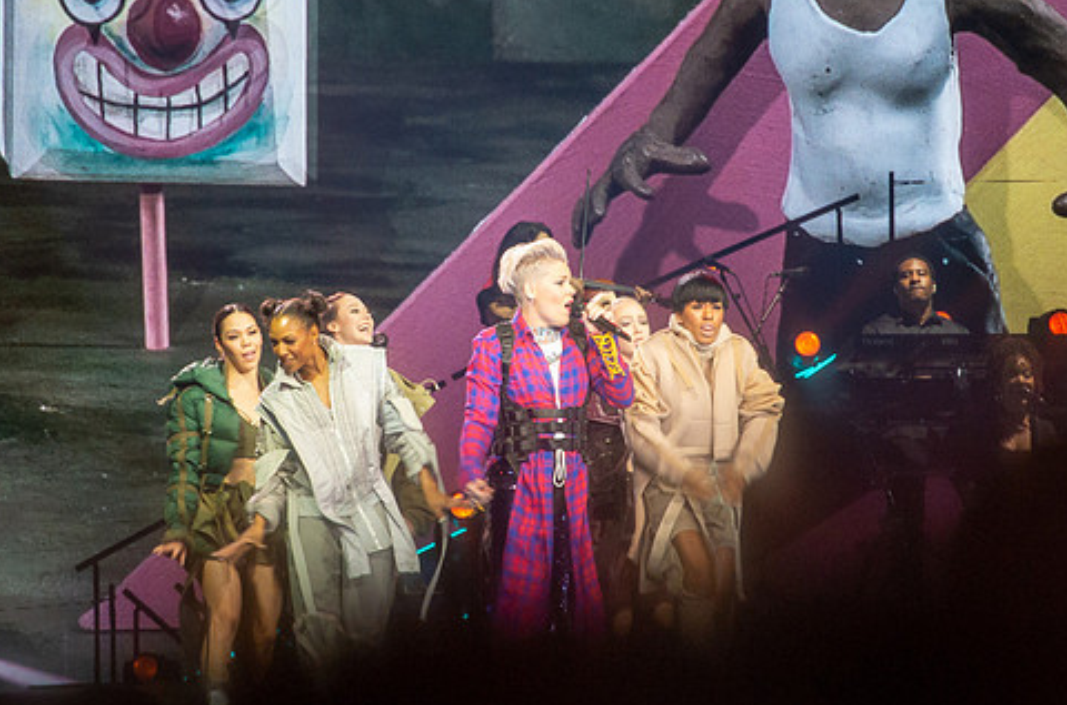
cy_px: 372
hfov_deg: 5.5
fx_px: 11141
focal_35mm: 377
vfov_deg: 3.6
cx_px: 533
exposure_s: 1/100
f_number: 5.6
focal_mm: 110
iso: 800
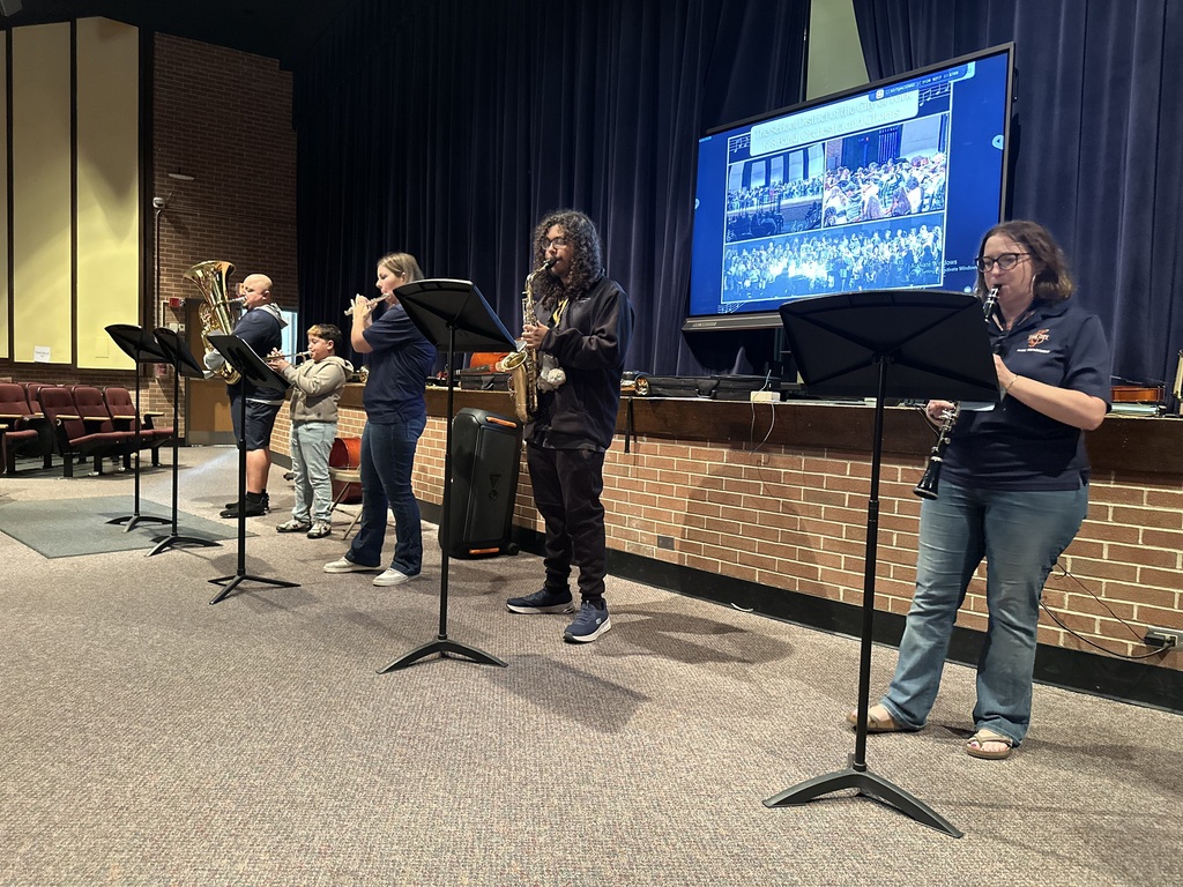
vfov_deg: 56.8
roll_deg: -1.9
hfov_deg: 71.6
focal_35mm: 24
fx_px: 820
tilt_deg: -4.5
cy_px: 444
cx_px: 592
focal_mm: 6.86
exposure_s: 1/30
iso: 1000
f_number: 1.78
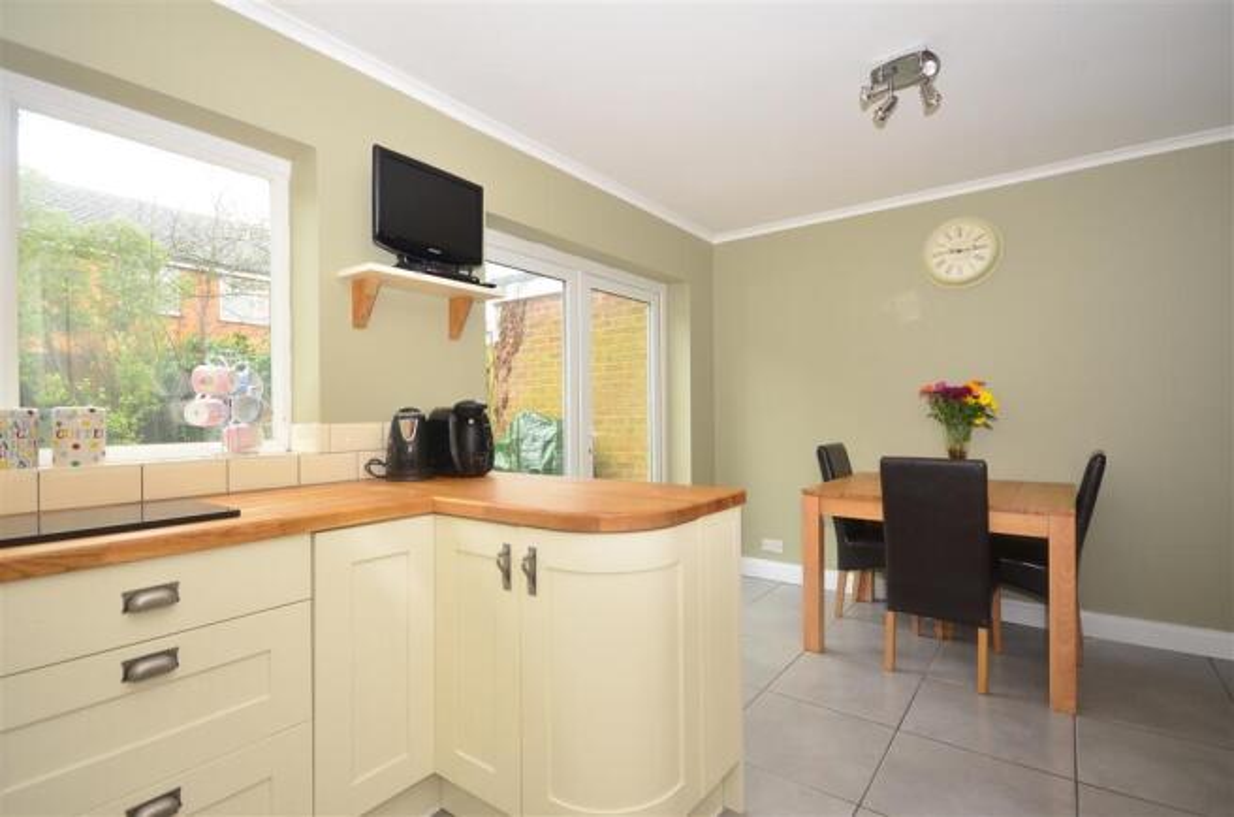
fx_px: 616
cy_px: 408
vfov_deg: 67.1
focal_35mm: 18
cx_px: 617
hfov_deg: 90.1
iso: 640
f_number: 5.6
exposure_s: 1/15
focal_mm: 12
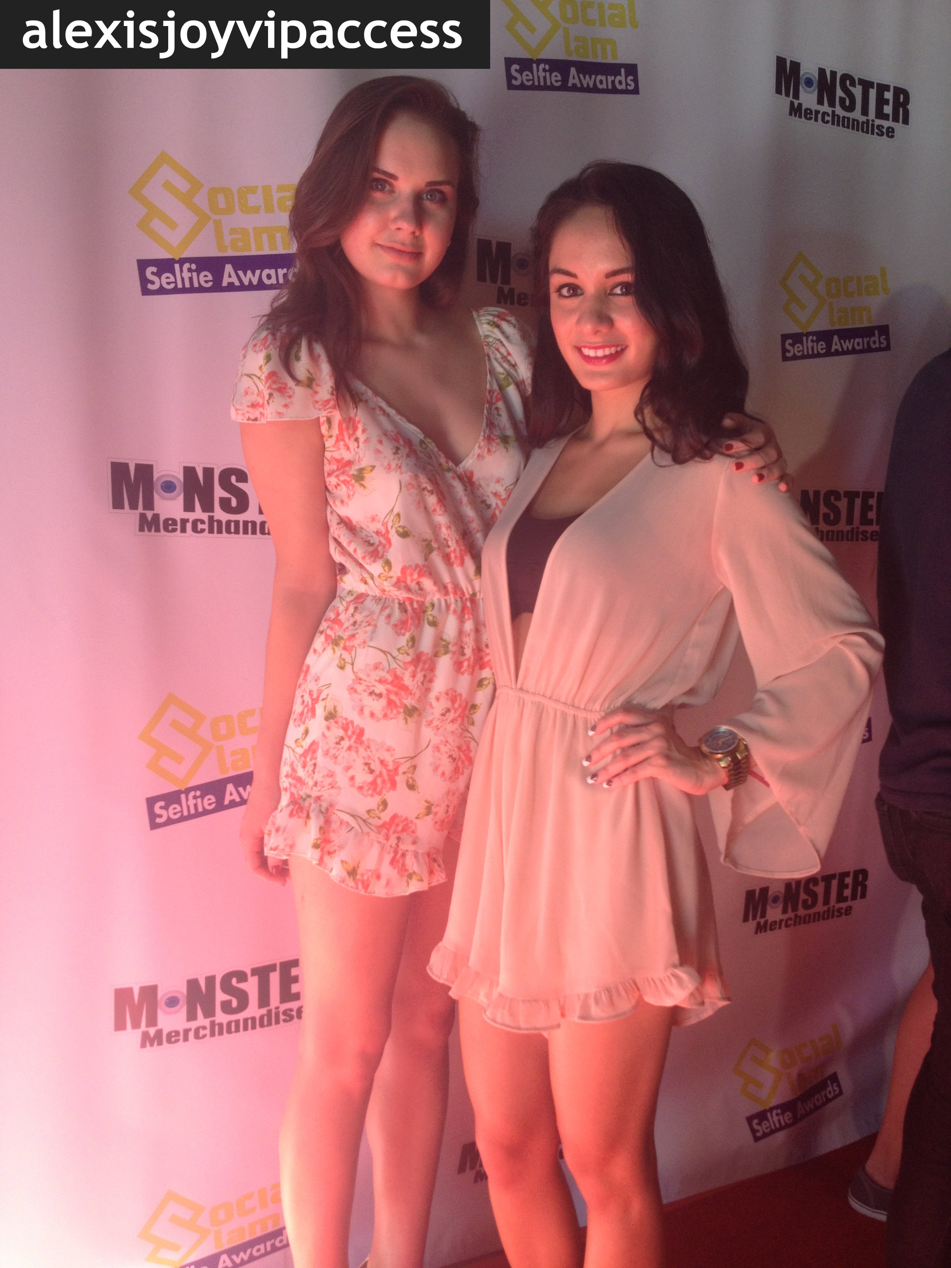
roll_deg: -1.6
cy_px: 634
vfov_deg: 52.6
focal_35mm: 35
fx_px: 1282
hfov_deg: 40.7
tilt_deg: -5.6
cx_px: 476
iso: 64
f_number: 2.4
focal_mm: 4.28
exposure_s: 1/120
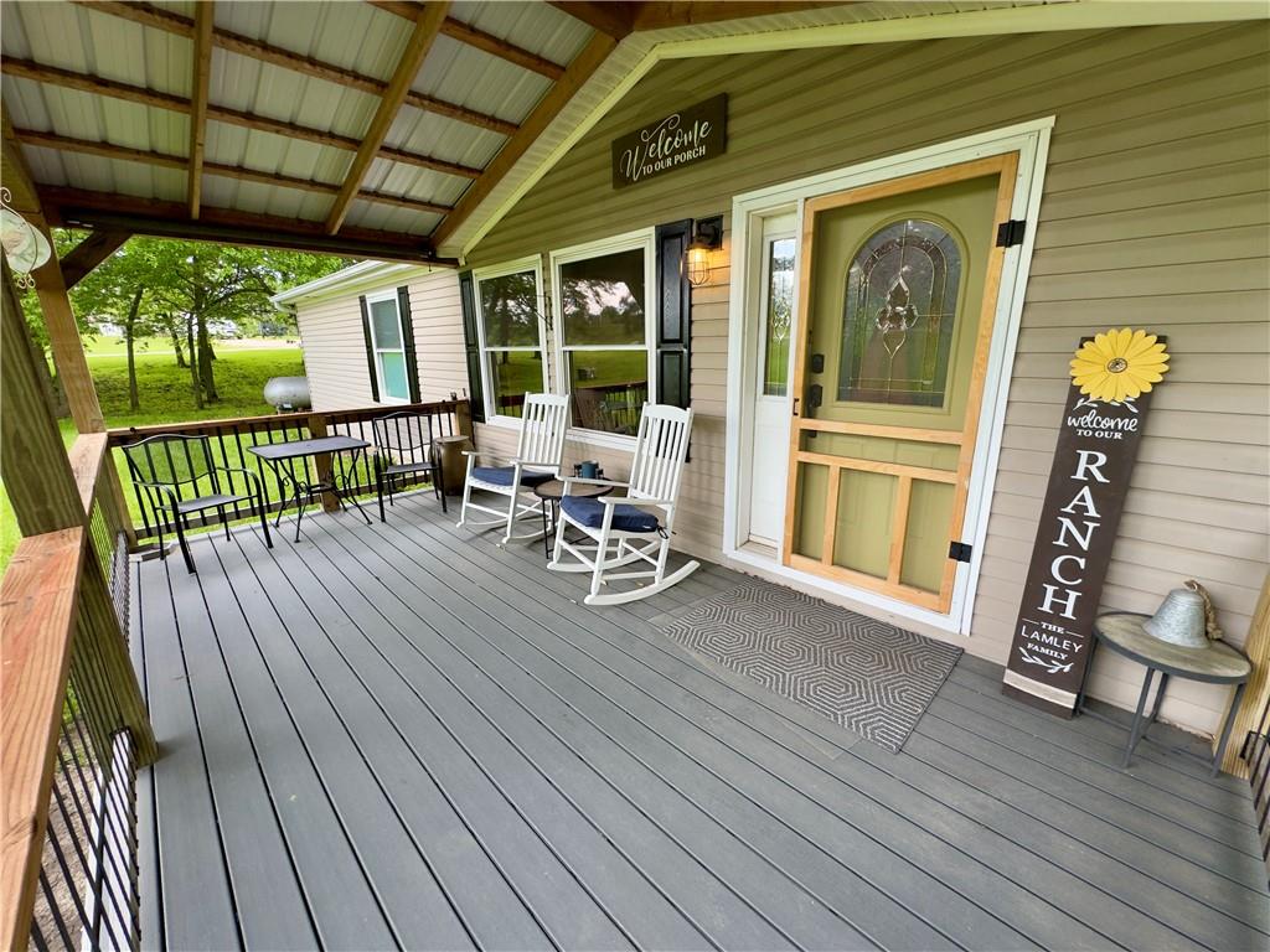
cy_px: 476
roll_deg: +0.5
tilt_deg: -15.4
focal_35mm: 14
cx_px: 635
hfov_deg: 102.1
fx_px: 514
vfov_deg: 85.7
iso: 40
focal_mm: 2.22
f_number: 2.2
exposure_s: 1/138
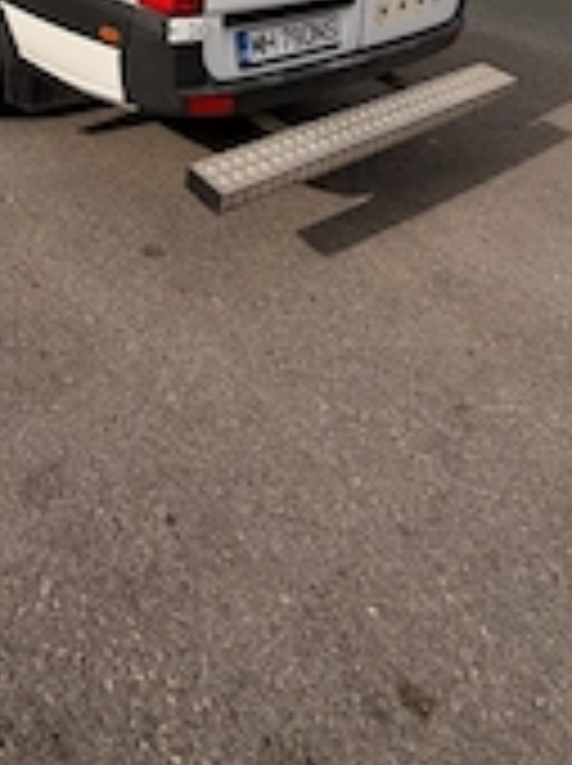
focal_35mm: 33
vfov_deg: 41.9
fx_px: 729
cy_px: -104
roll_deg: -1.8
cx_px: 81
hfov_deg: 40.3
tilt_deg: -9.6
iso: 20
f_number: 2.2
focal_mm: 2.22
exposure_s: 1/1464
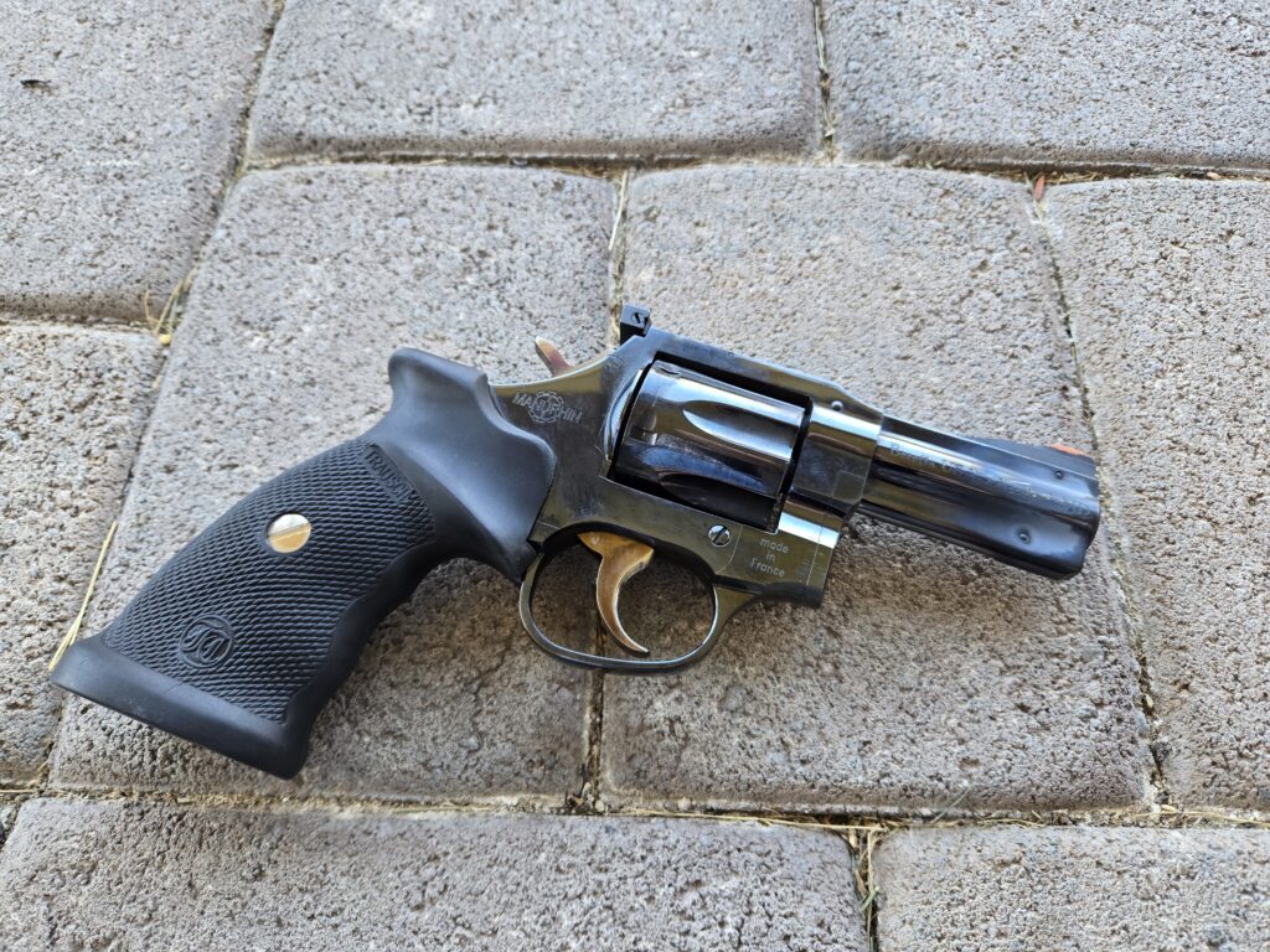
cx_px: 635
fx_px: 844
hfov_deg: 73.9
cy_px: 476
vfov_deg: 58.9
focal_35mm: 23
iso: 125
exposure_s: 1/180
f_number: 1.8
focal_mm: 5.4
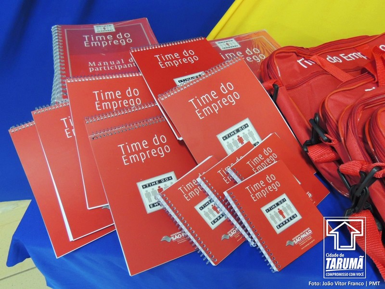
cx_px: 192
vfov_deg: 42.9
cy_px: 144
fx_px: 367
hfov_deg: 55.4
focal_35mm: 33
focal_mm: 5.8
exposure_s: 1/15
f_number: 3.2
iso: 400
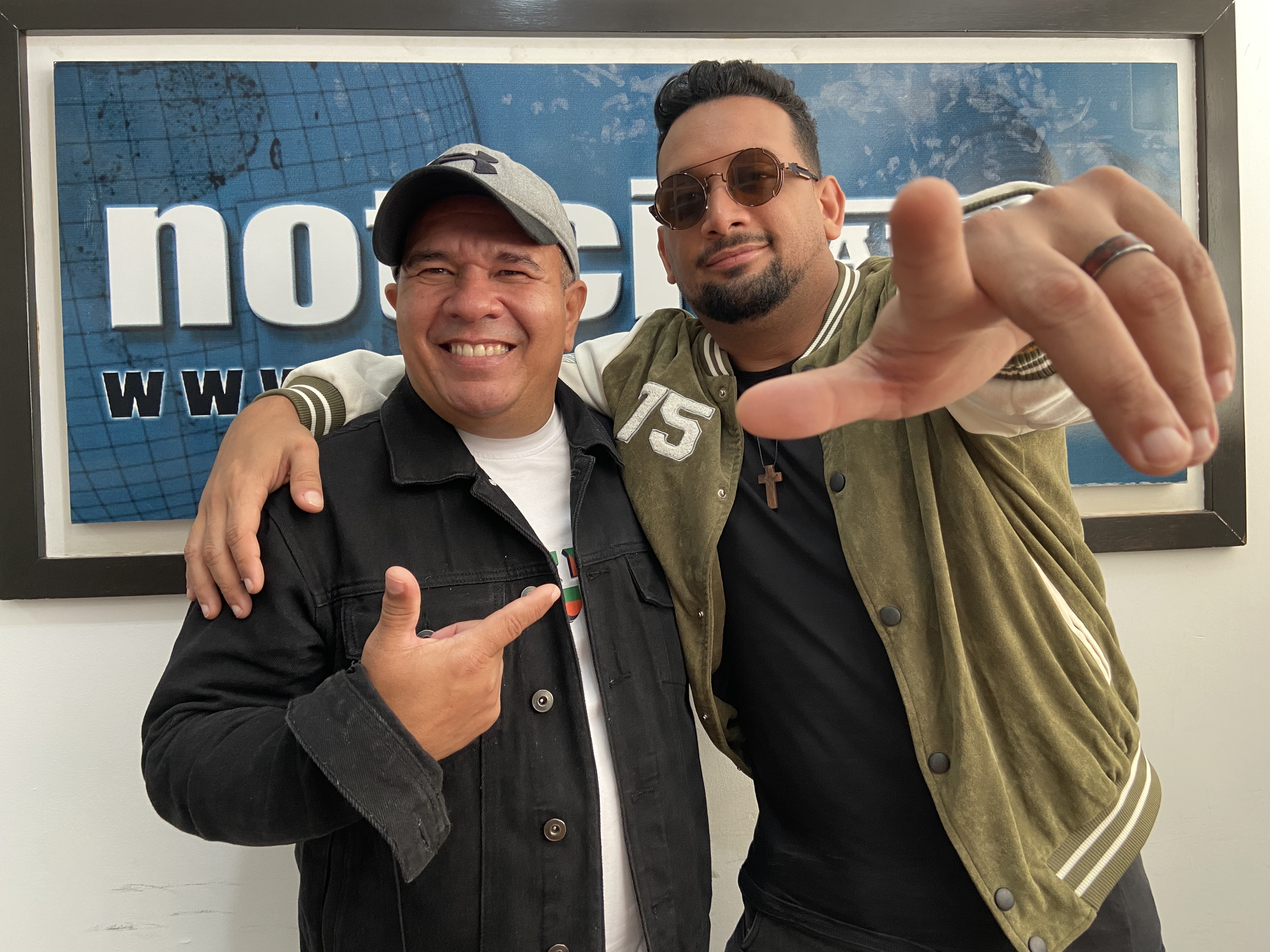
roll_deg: +1.9
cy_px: 476
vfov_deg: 53.1
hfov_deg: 67.3
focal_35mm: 26
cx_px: 635
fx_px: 954
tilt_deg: -1.7
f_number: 1.8
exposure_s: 1/60
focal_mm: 4.25
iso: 125
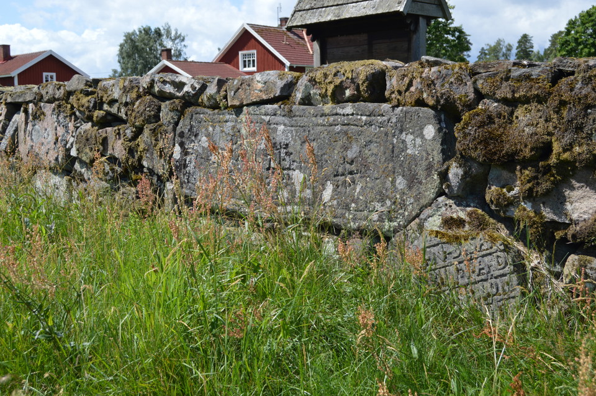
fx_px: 695
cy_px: 198
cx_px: 298
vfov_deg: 31.8
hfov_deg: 46.4
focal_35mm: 42
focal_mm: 28
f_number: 8
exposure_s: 1/250
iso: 100
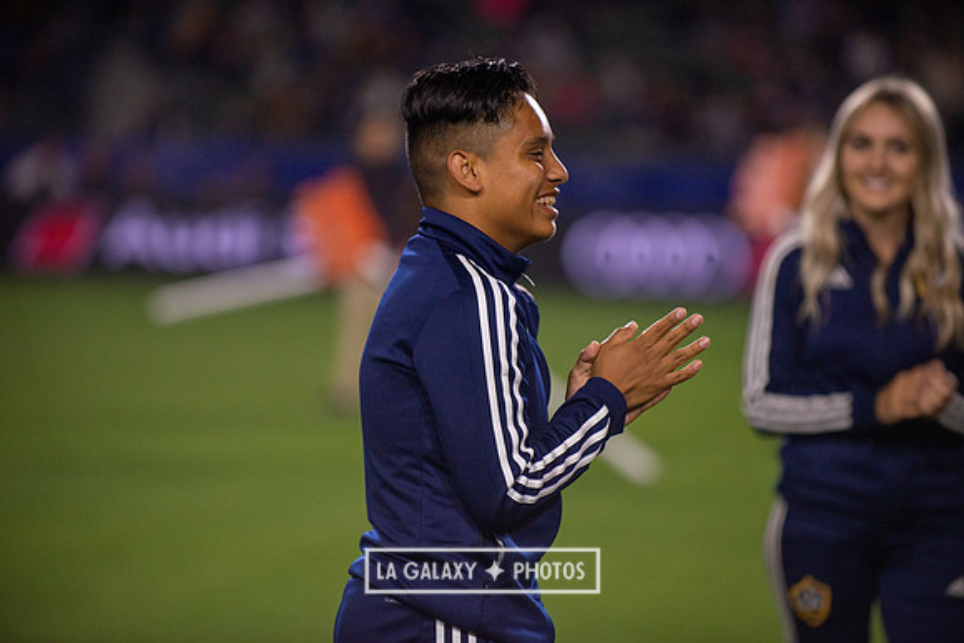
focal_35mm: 200
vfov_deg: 6.9
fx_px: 5357
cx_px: 482
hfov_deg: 10.3
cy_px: 322
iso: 1600
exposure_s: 1/2500
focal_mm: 200
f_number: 2.8
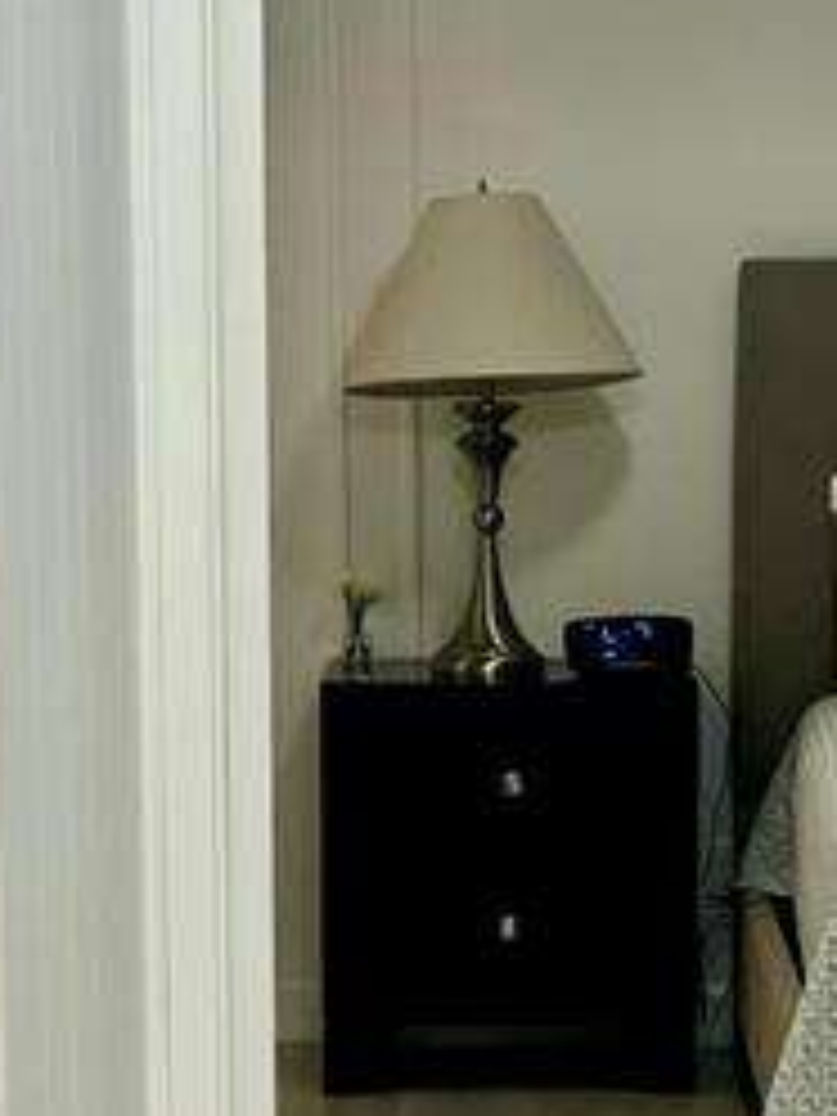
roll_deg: +1.1
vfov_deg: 15.5
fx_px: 4062
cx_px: 450
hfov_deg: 11.8
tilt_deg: -11.8
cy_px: 922
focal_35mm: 126
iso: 64
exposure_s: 1/120
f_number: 1.5
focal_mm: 5.7
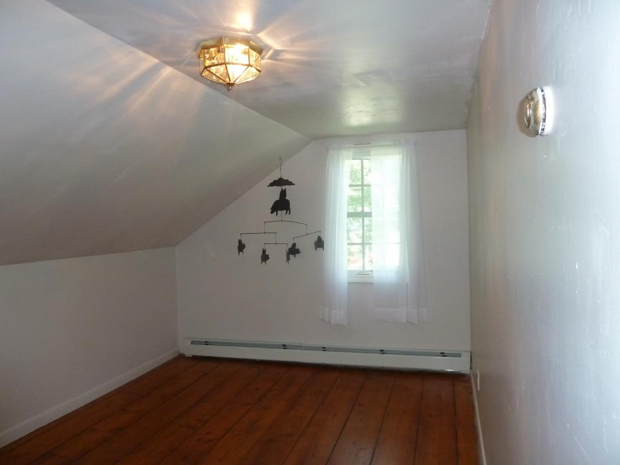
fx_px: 448
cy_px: 232
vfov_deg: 54.9
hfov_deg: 69.4
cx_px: 310
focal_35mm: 25
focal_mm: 4.1
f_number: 3.3
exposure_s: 1/30
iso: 250
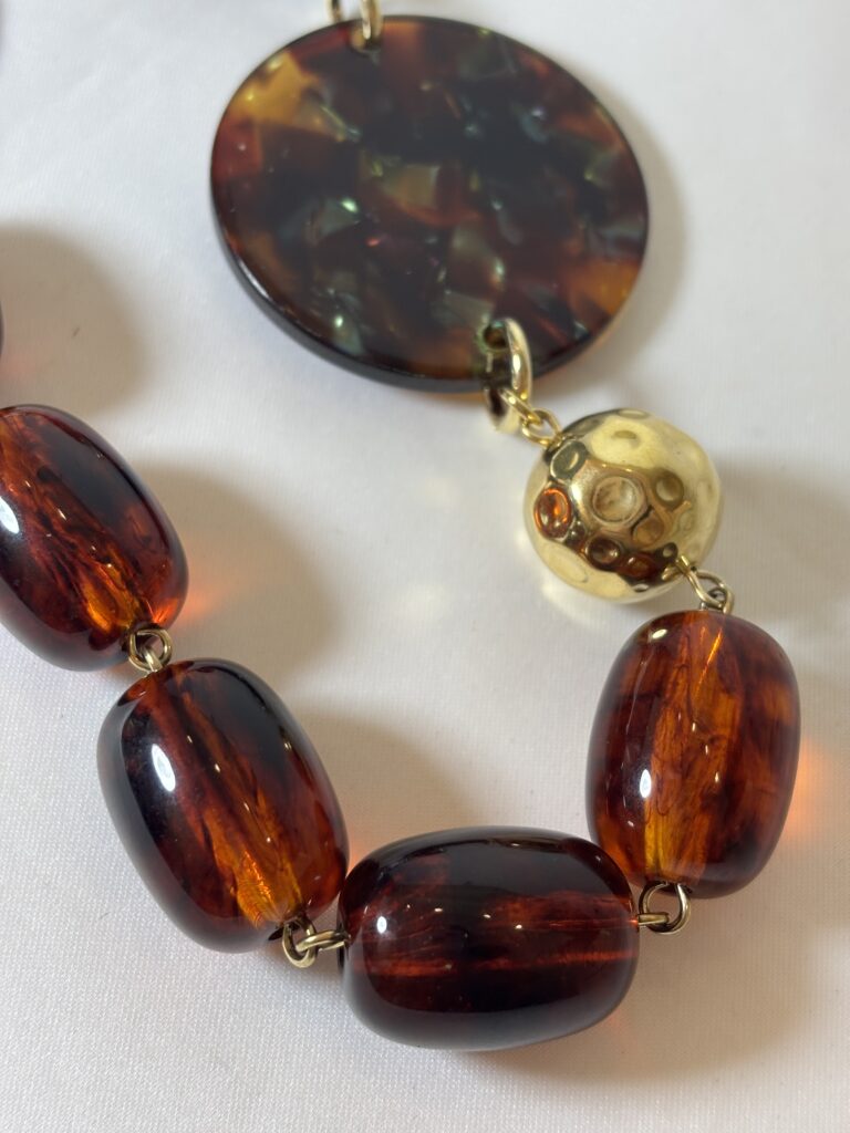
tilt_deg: -66.1
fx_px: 1702
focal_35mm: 52
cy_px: 566
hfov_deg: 28.0
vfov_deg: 36.8
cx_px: 425
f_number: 1.6
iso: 40
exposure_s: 1/100
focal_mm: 5.96
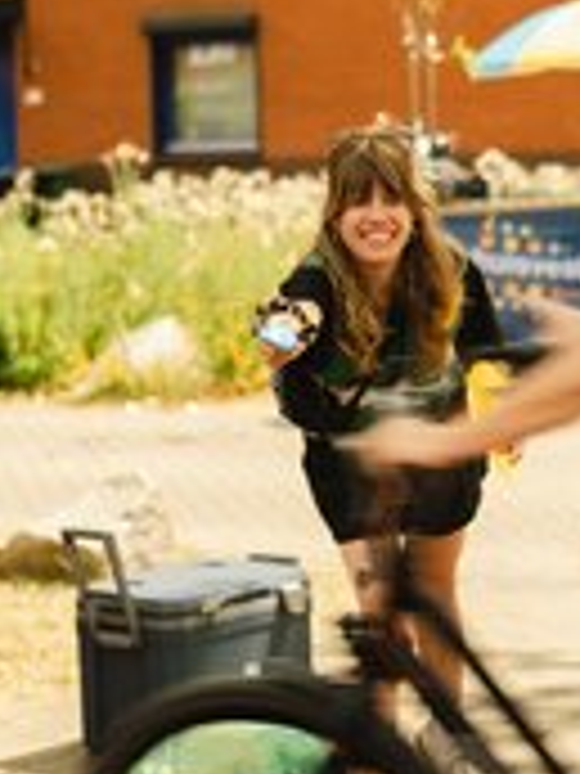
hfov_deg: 11.8
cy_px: 272
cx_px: 447
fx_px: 2793
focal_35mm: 125
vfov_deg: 15.7
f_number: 1.4
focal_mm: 35
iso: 100
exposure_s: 1/60
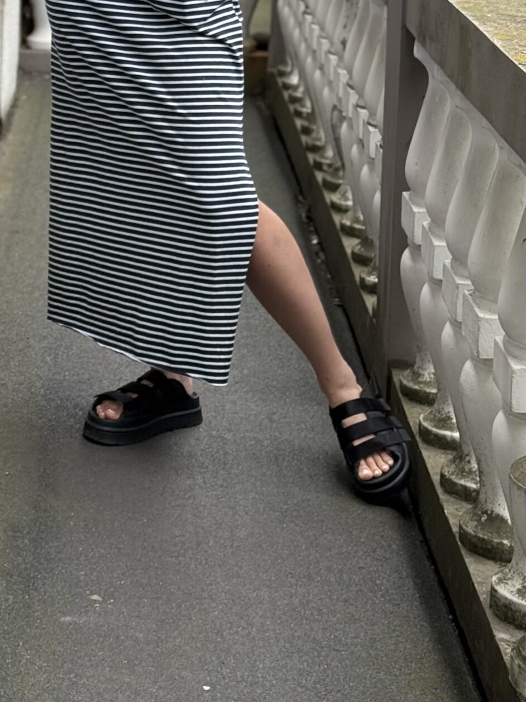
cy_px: 10
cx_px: 84
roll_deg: -1.2
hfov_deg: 15.0
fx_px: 1986
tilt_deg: -8.7
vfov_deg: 19.5
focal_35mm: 98
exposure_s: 1/1403
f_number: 1.78
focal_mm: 6.76
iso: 80
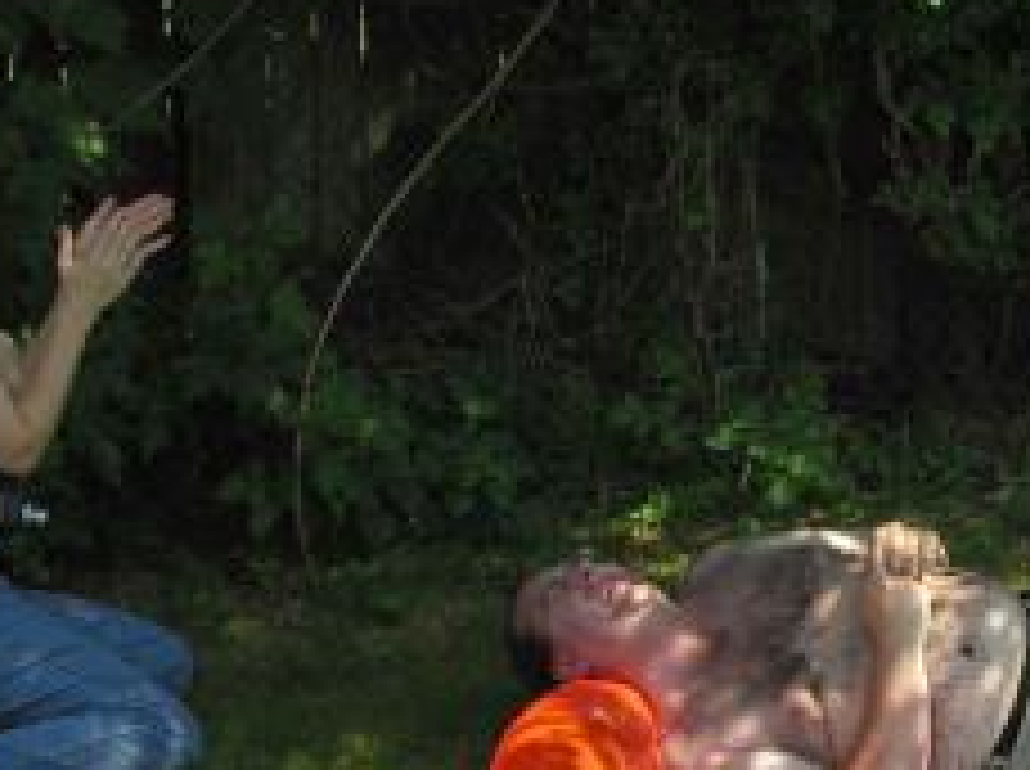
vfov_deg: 14.7
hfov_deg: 19.6
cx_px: 949
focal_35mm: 98
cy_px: 806
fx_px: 2911
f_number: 5
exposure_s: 1/130
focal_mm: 8.9
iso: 50
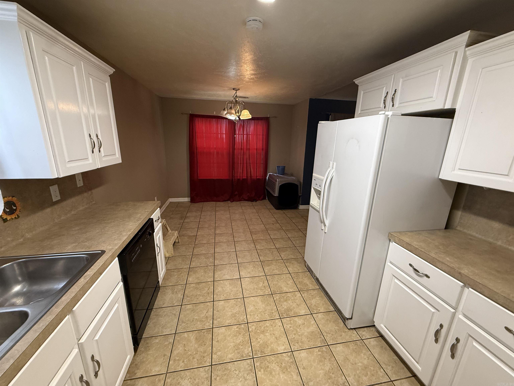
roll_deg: -1.0
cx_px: 257
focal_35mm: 14
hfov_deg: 102.1
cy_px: 193
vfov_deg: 85.7
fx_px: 208
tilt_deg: -12.9
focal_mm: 2.22
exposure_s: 1/120
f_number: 2.2
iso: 400
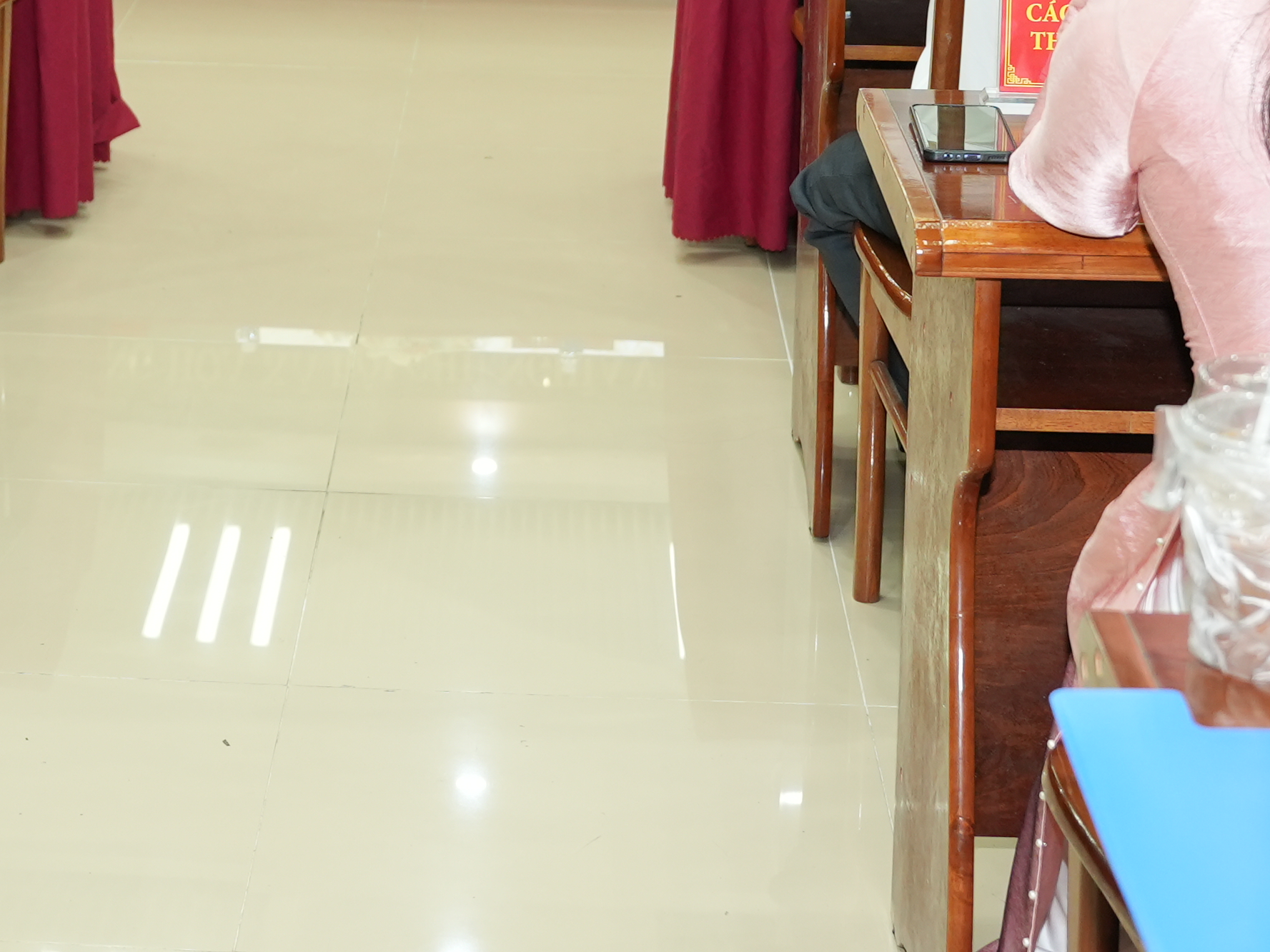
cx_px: 321
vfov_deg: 15.0
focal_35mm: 91
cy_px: -500
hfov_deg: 21.4
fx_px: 3339
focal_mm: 24
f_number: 3.2
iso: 800
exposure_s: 1/80
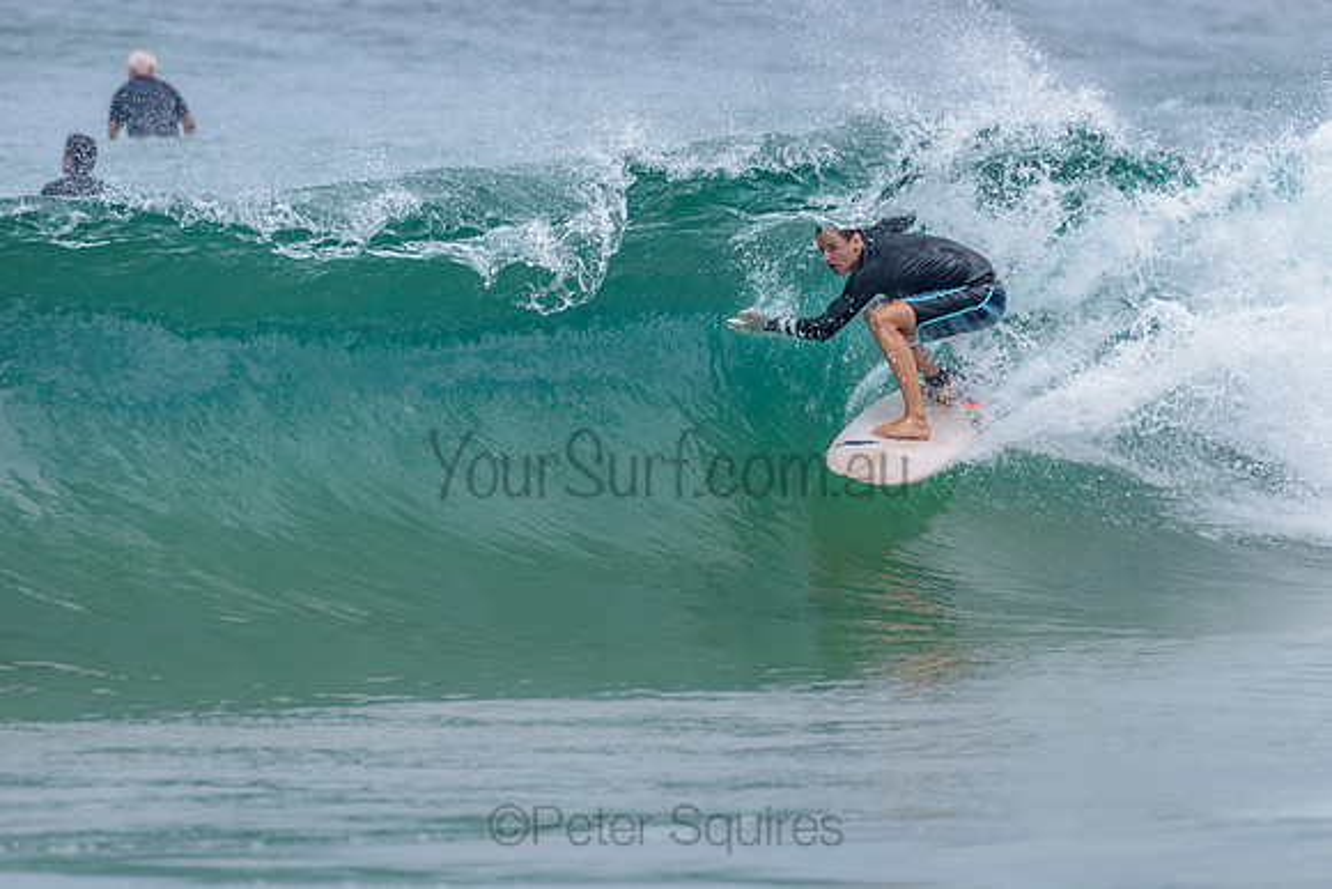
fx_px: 22675
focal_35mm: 613
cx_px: 816
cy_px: 360
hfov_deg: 3.4
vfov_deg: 2.2
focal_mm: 500
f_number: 5.6
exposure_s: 1/2000
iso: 360
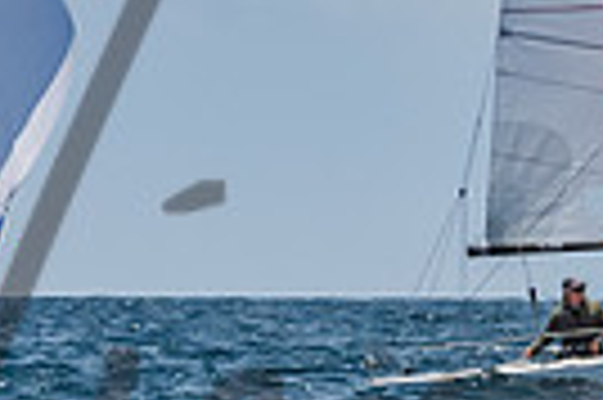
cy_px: 364
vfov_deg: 1.5
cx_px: 932
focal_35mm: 908
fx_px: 15190
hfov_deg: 2.3
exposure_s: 1/1600
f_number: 14
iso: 640
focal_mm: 140
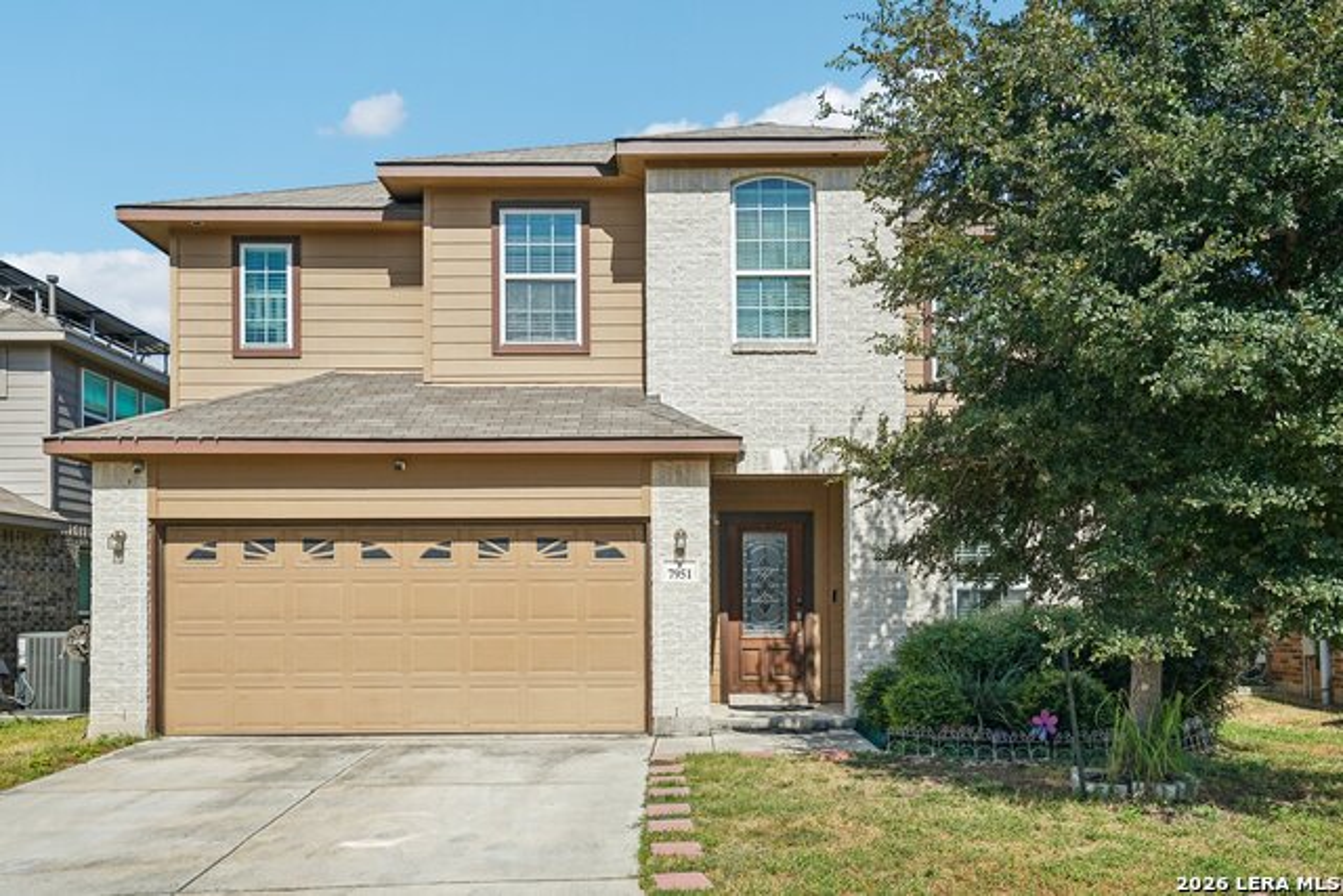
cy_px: 448
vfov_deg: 43.6
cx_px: 672
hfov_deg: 61.9
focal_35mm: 30
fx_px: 1119
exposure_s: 1/320
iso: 200
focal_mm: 30
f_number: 8
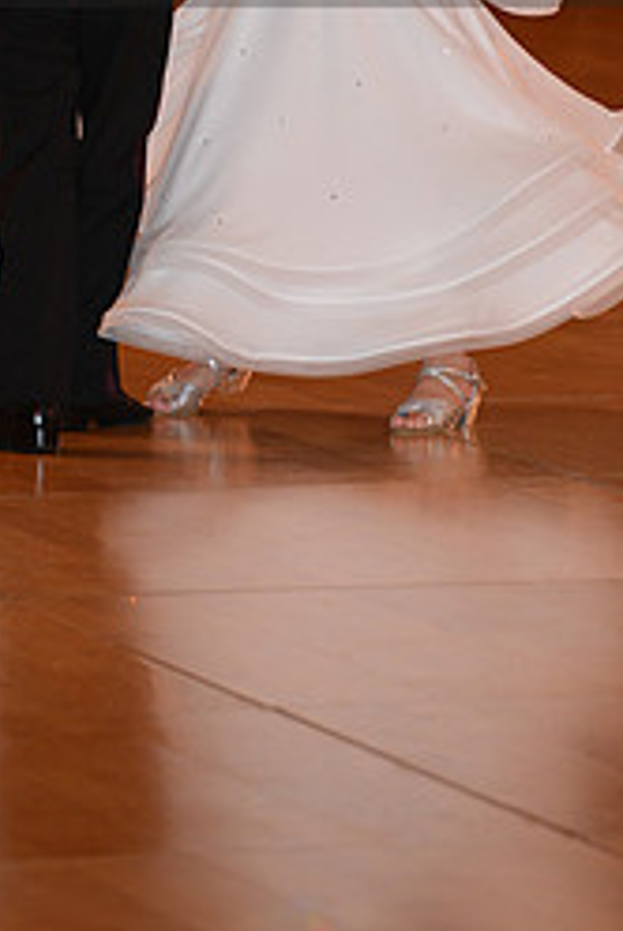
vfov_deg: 4.4
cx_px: 208
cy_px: -116
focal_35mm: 467
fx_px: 12088
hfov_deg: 3.0
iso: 1000
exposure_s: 1/250
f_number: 5.6
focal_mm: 200
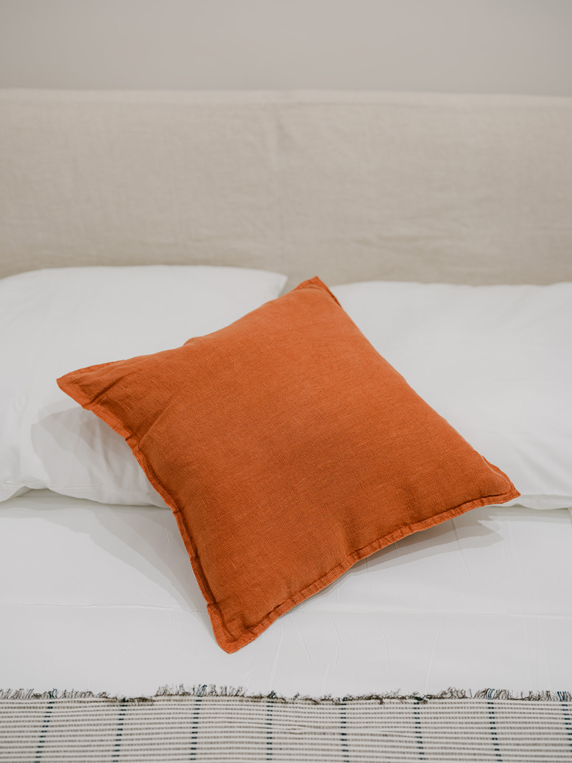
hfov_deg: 32.9
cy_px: 382
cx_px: 286
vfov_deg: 42.9
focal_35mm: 44
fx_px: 969
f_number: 2.8
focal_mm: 55
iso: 320
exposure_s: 1/125
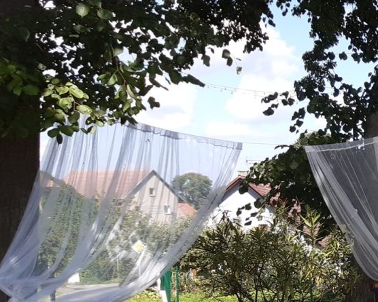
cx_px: 535
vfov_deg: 20.6
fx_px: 817
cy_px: 258
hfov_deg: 22.3
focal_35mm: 73
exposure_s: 1/915
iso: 40
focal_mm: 3.92
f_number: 1.7
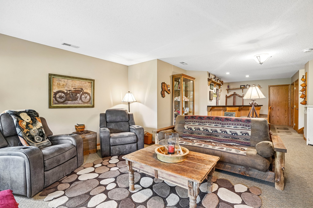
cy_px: 104
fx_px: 139
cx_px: 156
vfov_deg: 73.7
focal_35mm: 16
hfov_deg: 96.7
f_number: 8
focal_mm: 16
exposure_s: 1/2.5
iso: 400
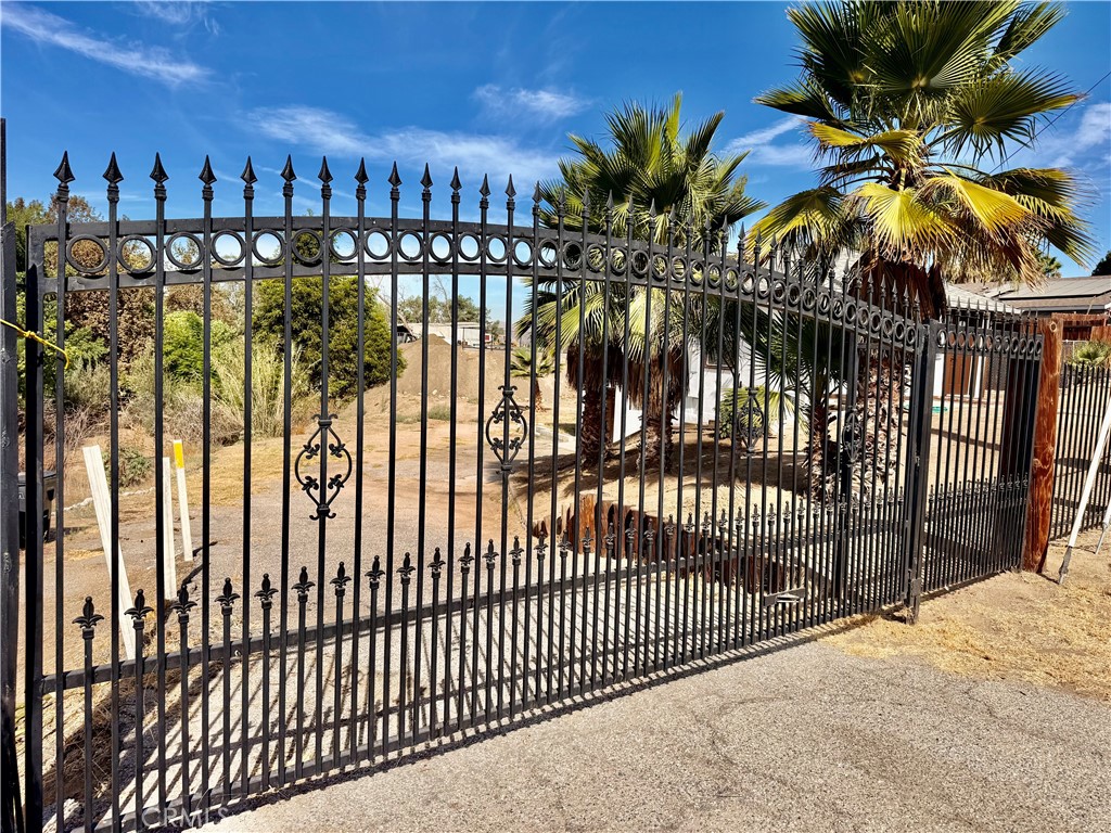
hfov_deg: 71.6
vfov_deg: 56.8
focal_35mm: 24
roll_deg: -3.1
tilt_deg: -5.0
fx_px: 770
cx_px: 556
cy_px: 416
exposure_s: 1/4405
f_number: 1.78
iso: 80
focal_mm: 6.76
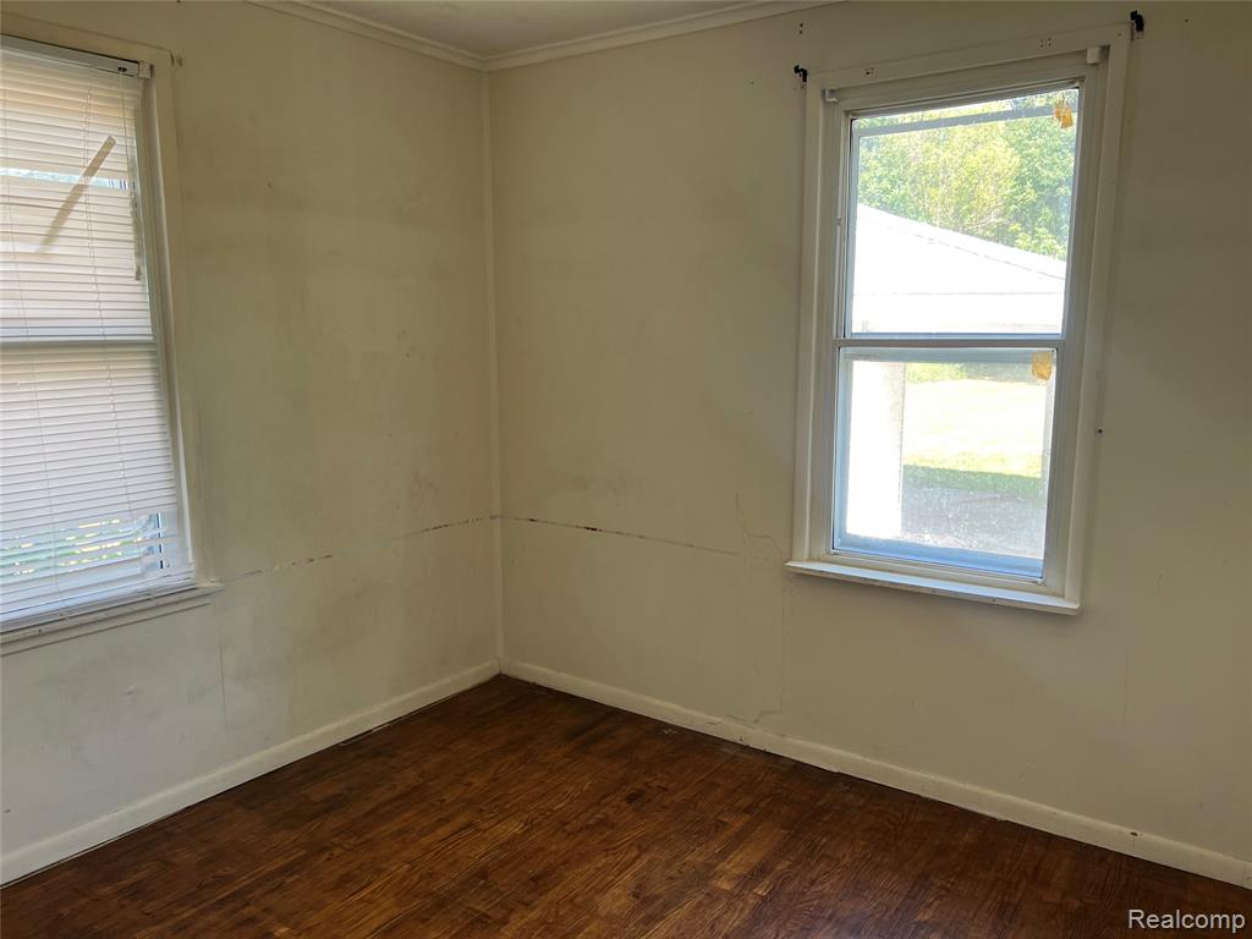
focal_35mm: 26
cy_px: 470
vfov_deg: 53.1
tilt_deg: -9.7
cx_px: 626
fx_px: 940
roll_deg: -0.4
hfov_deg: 67.3
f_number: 1.5
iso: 40
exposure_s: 1/121
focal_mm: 5.7
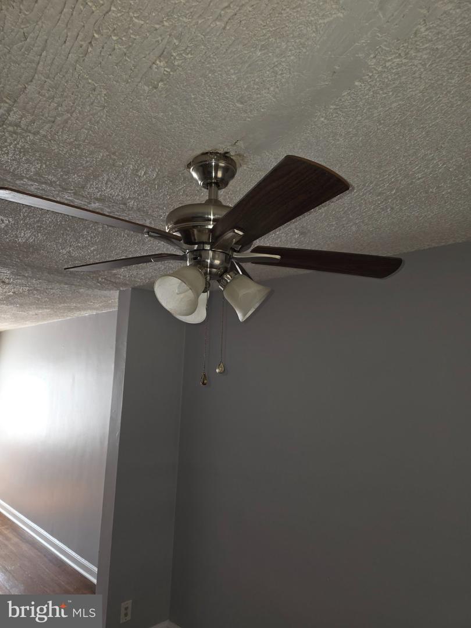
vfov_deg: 73.9
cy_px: 314
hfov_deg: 58.9
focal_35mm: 23
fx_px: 417
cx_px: 236
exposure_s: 1/60
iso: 64
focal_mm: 6.3
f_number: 1.7
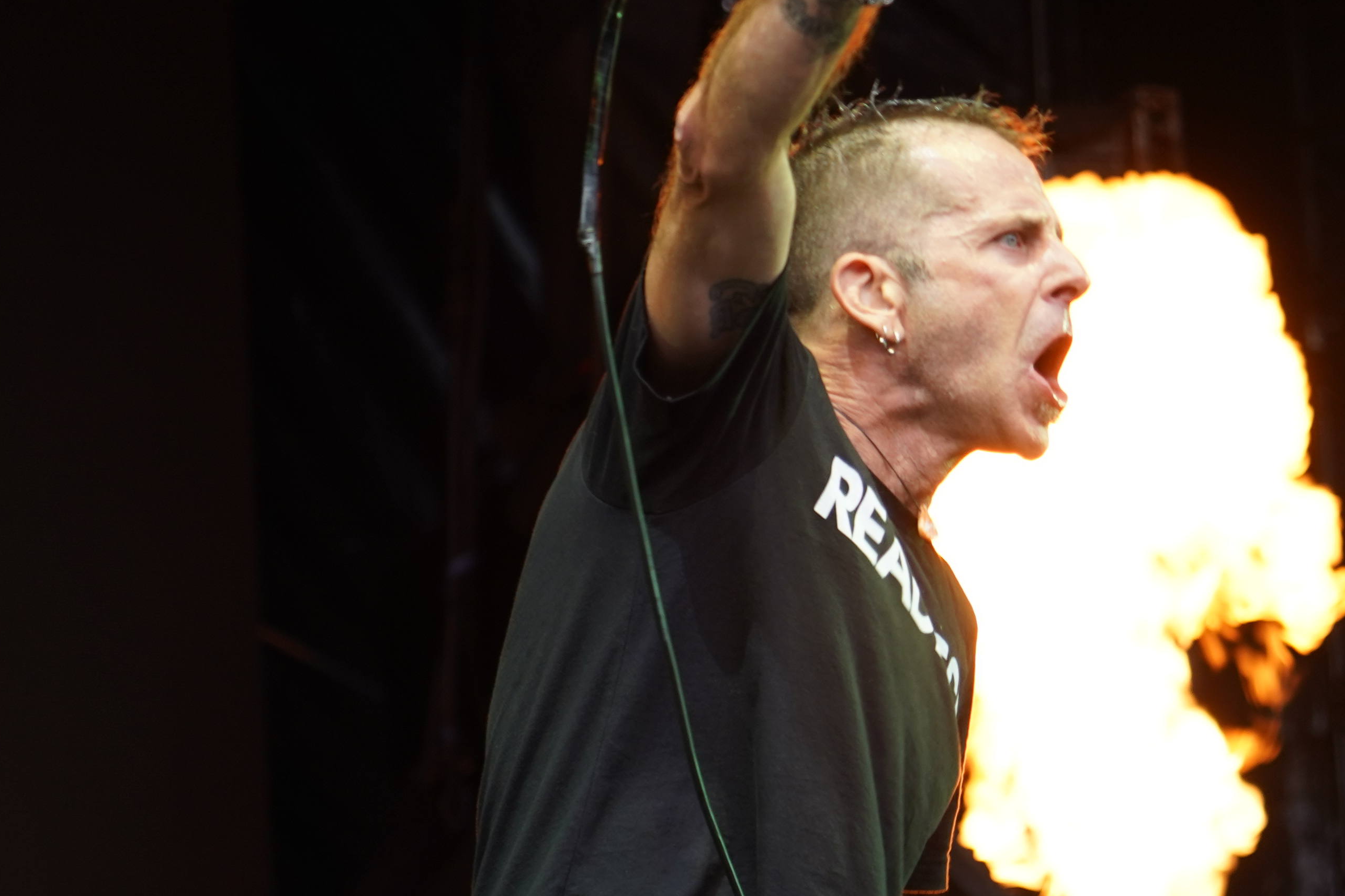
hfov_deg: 9.7
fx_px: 7845
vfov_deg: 6.5
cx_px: 1344
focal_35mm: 210
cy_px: 392
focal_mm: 90
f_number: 4
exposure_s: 1/100
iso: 320
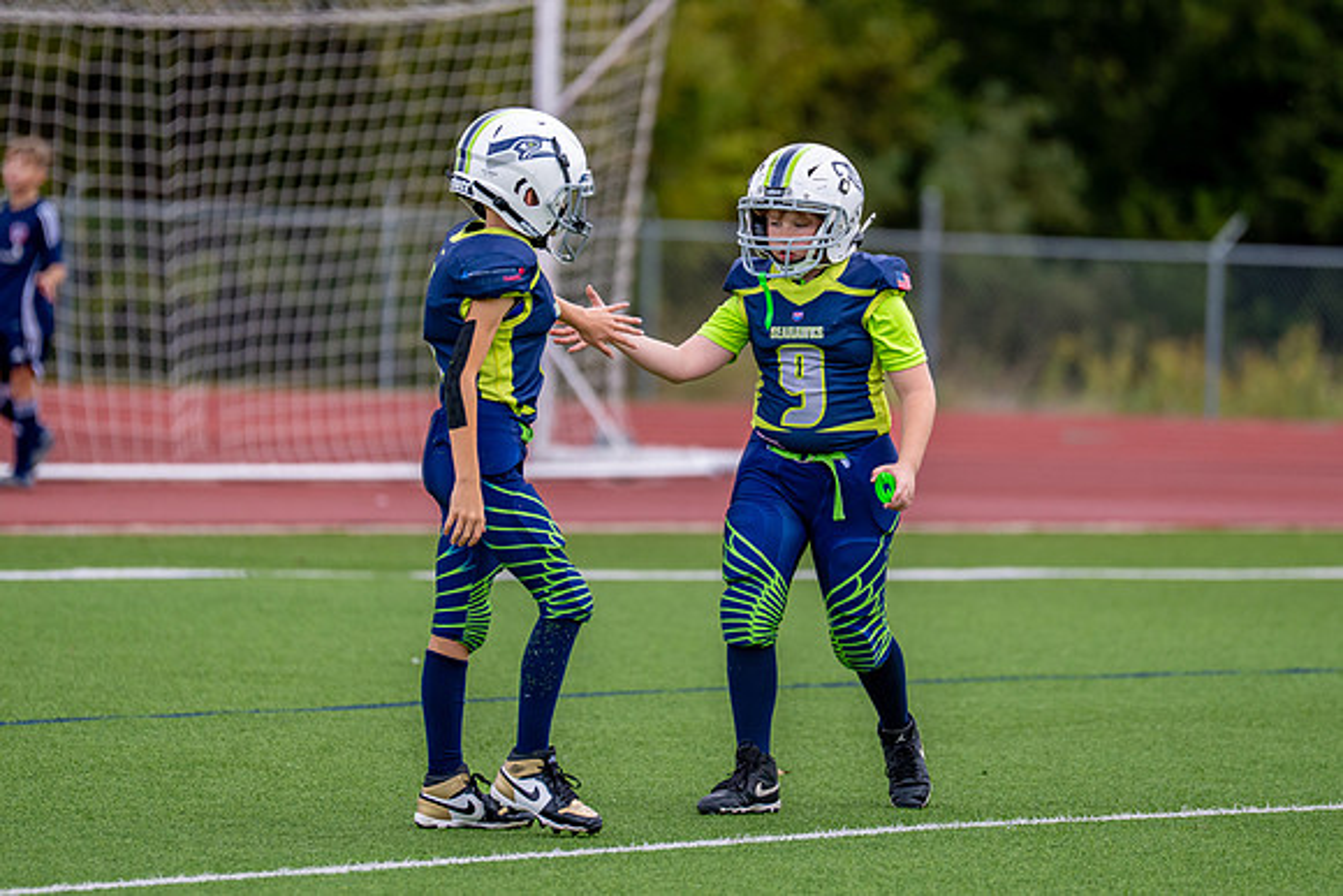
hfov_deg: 7.2
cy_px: 349
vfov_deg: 4.8
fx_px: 10727
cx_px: 721
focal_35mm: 288
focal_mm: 200
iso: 400
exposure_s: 1/2500
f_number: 2.8
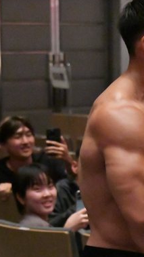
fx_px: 1528
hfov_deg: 5.4
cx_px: 206
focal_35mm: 225
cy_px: 148
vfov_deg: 9.6
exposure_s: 1/400
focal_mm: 70
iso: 25600
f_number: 5.6
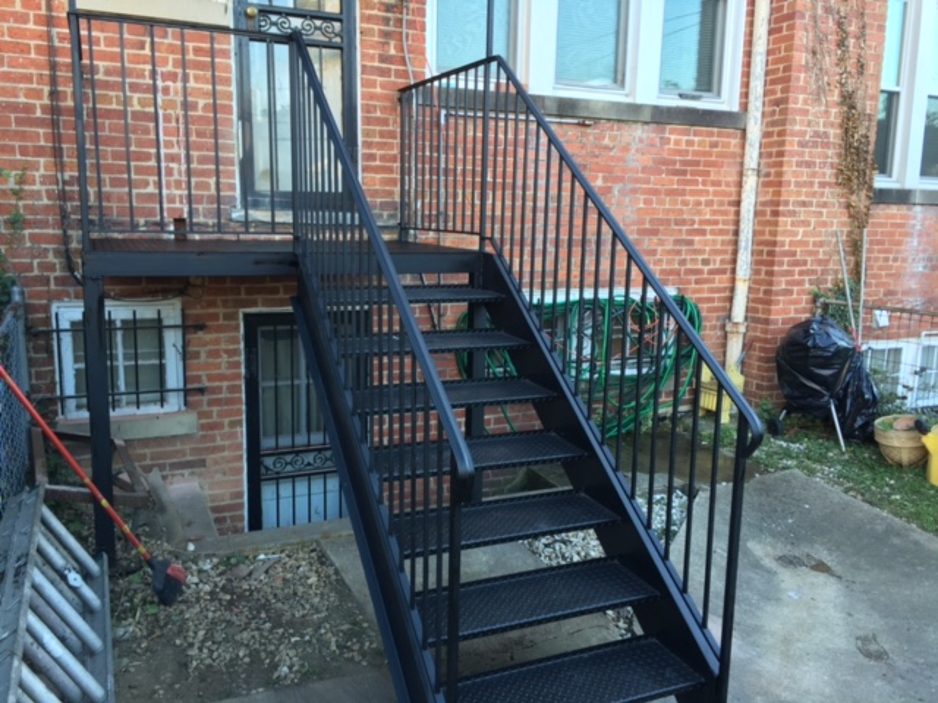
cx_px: 469
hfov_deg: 61.7
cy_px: 352
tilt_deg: -8.1
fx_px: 786
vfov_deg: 48.2
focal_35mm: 29
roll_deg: -0.7
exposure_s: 1/40
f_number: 2.2
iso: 25
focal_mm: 4.15
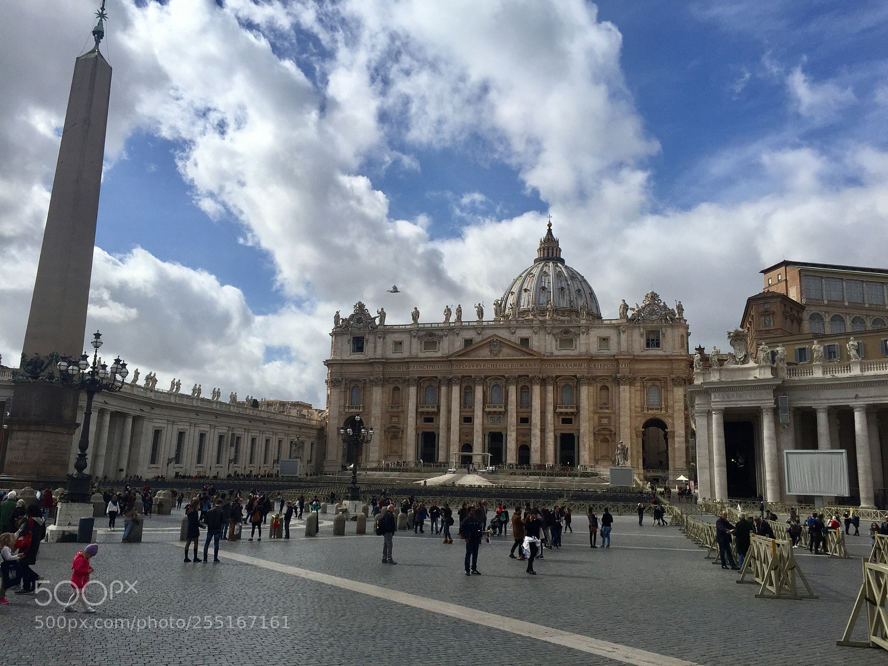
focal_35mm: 29
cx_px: 444
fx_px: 744
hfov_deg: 61.7
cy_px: 333
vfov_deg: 48.2
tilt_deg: +12.0
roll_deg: -3.0
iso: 32
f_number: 2.2
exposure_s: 1/4405
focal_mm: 4.15
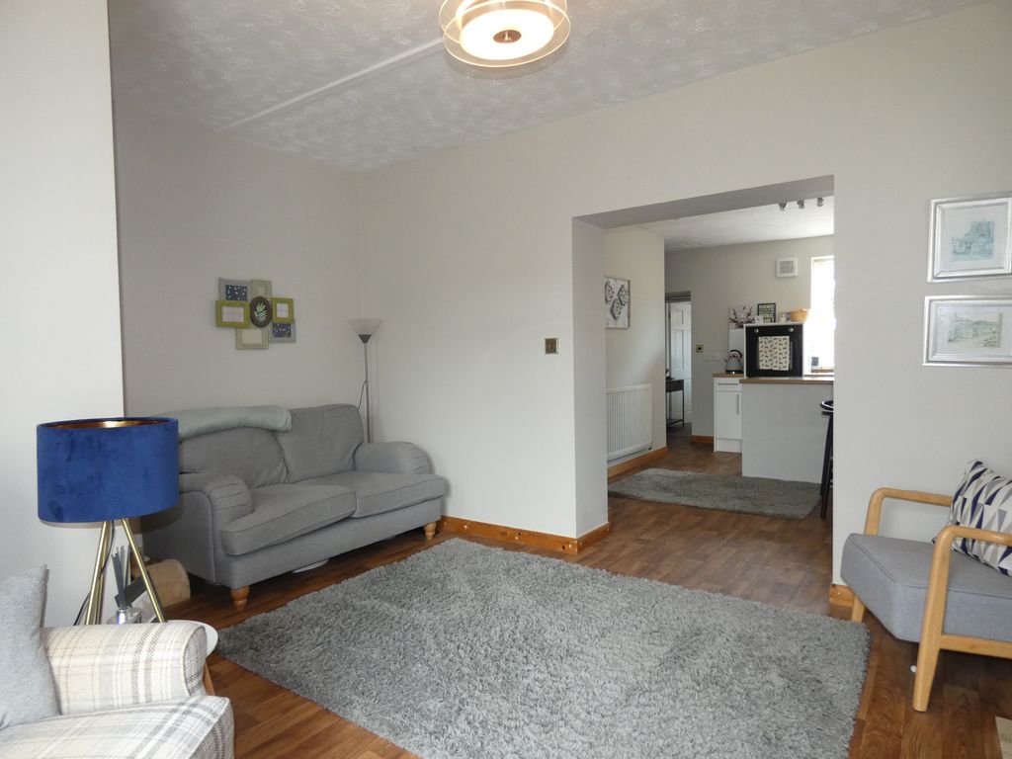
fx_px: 585
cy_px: 380
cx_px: 506
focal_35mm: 20
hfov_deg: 81.7
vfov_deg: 66.0
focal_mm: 3.6
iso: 250
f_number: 2.8
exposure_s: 1/60
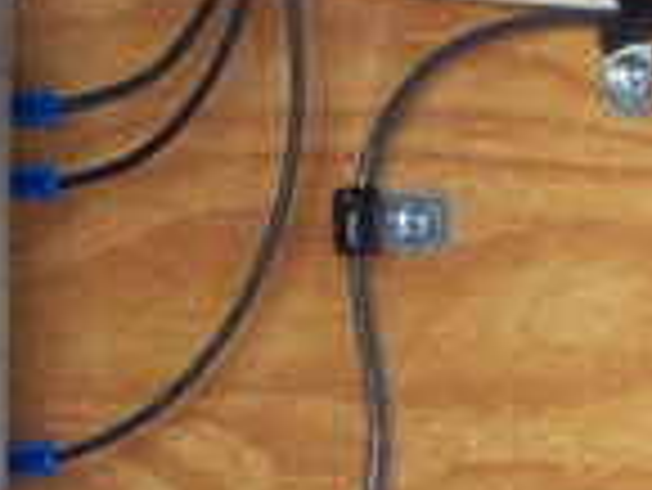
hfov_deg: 11.3
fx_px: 3280
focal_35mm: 174
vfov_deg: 8.5
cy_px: 110
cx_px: 612
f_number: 2.8
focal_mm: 5.85
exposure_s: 1/30
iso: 87
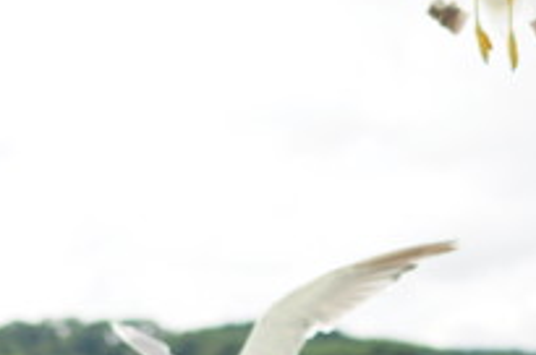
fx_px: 1711
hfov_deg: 17.7
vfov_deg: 11.9
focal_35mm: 115
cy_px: 166
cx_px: 107
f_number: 2.2
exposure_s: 1/4000
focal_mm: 35
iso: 250
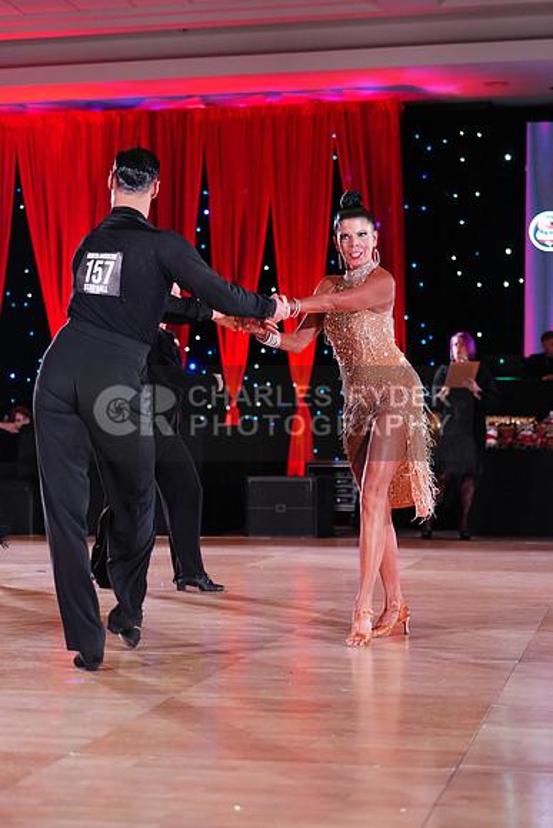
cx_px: 276
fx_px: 1612
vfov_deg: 28.8
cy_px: 414
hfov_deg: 19.5
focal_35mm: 70
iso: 2500
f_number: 2.8
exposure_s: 1/320
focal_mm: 70
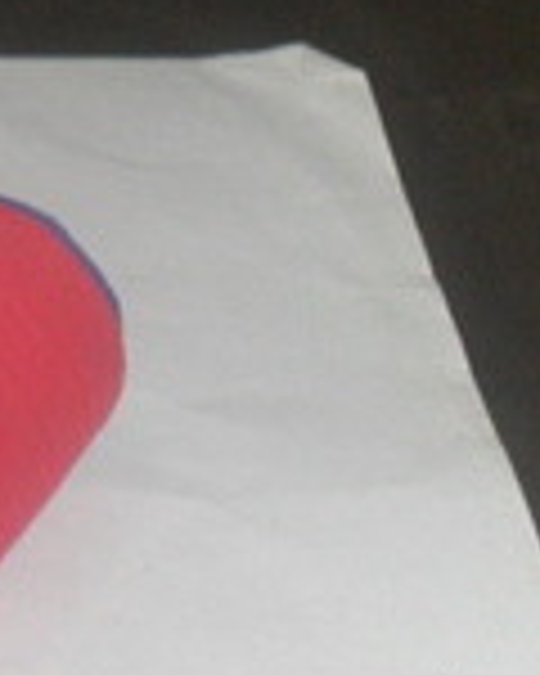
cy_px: 245
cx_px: -495
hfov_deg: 8.7
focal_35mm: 169
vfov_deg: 11.4
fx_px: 3376
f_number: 5
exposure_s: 1/60
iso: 200
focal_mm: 9.3
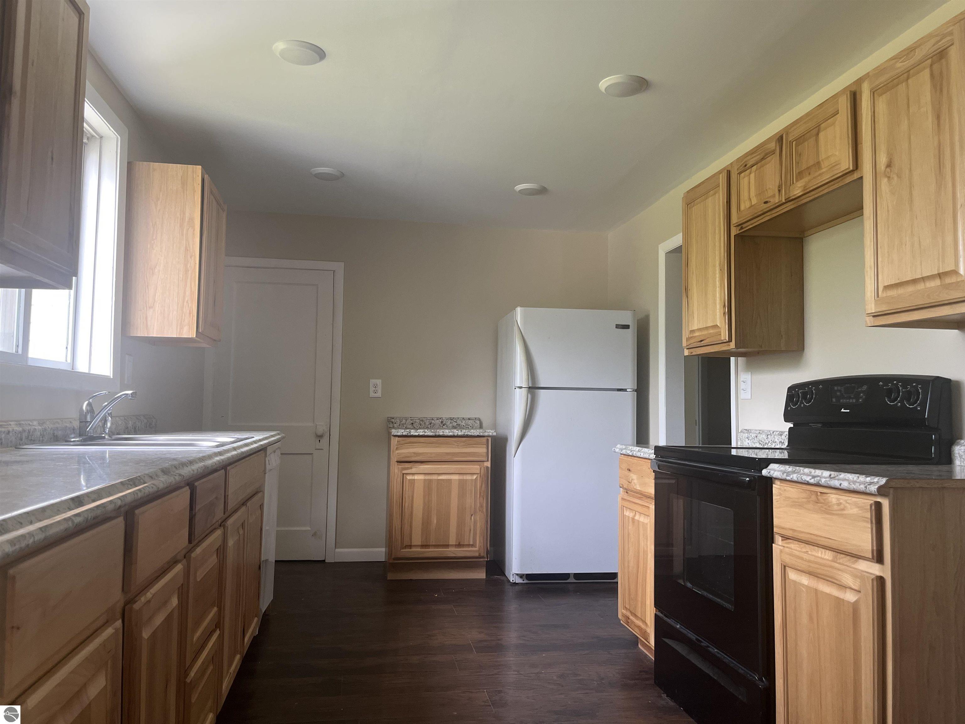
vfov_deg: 53.1
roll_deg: +0.0
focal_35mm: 26
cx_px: 482
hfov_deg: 67.3
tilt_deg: +4.0
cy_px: 362
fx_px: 725
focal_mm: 5.1
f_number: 1.6
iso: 125
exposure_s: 1/120
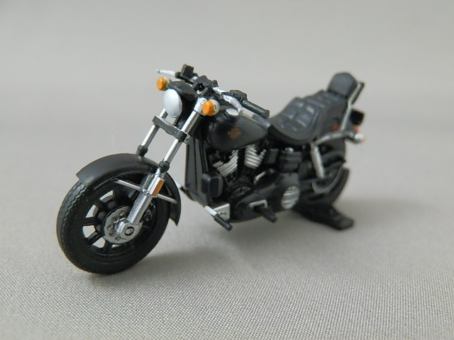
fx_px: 446
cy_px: 170
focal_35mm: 34
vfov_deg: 41.8
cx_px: 227
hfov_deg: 54.0
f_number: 3.5
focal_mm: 6.17
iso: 250
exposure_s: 1/8
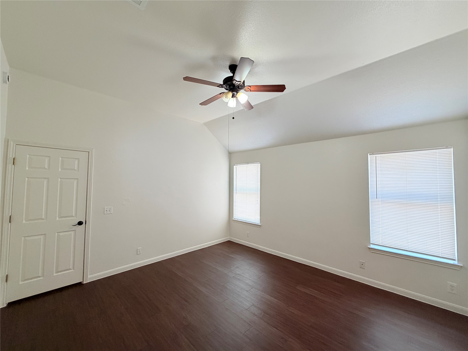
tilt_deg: +1.6
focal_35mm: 14
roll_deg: -0.2
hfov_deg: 102.1
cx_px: 234
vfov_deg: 85.7
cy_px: 176
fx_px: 189
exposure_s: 1/120
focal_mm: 2.22
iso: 320
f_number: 2.2
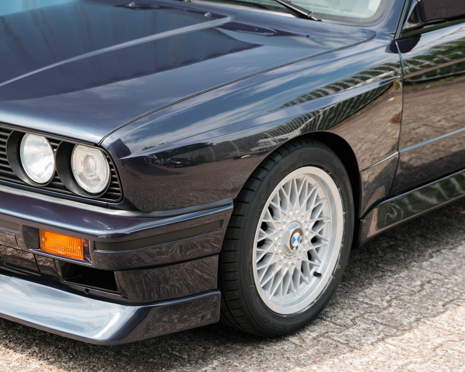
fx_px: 1014
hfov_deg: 25.7
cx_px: 153
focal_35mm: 74
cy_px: 102
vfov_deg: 20.6
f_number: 2.8
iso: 100
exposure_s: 1/320
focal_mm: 41.4
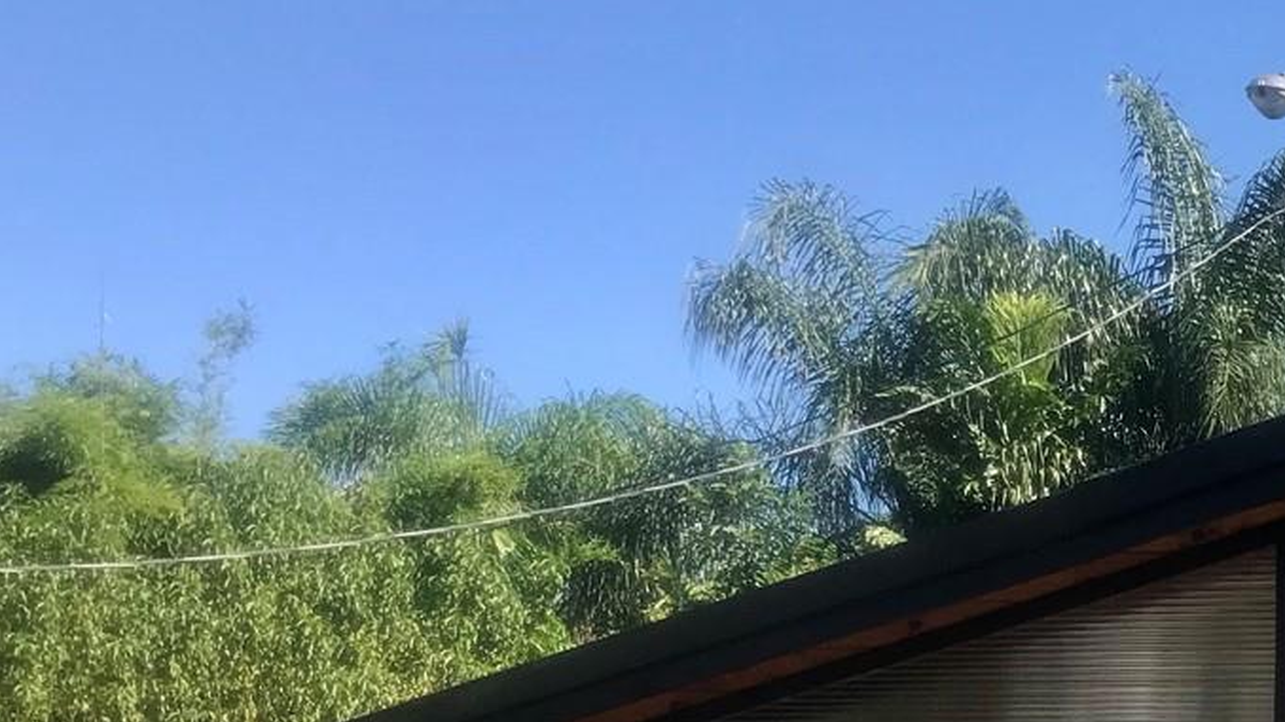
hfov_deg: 27.2
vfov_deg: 15.6
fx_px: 2453
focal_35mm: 72
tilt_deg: -1.9
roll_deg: +0.3
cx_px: 1363
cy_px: 1029
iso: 20
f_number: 1.8
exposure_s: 1/1153
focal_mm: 3.99
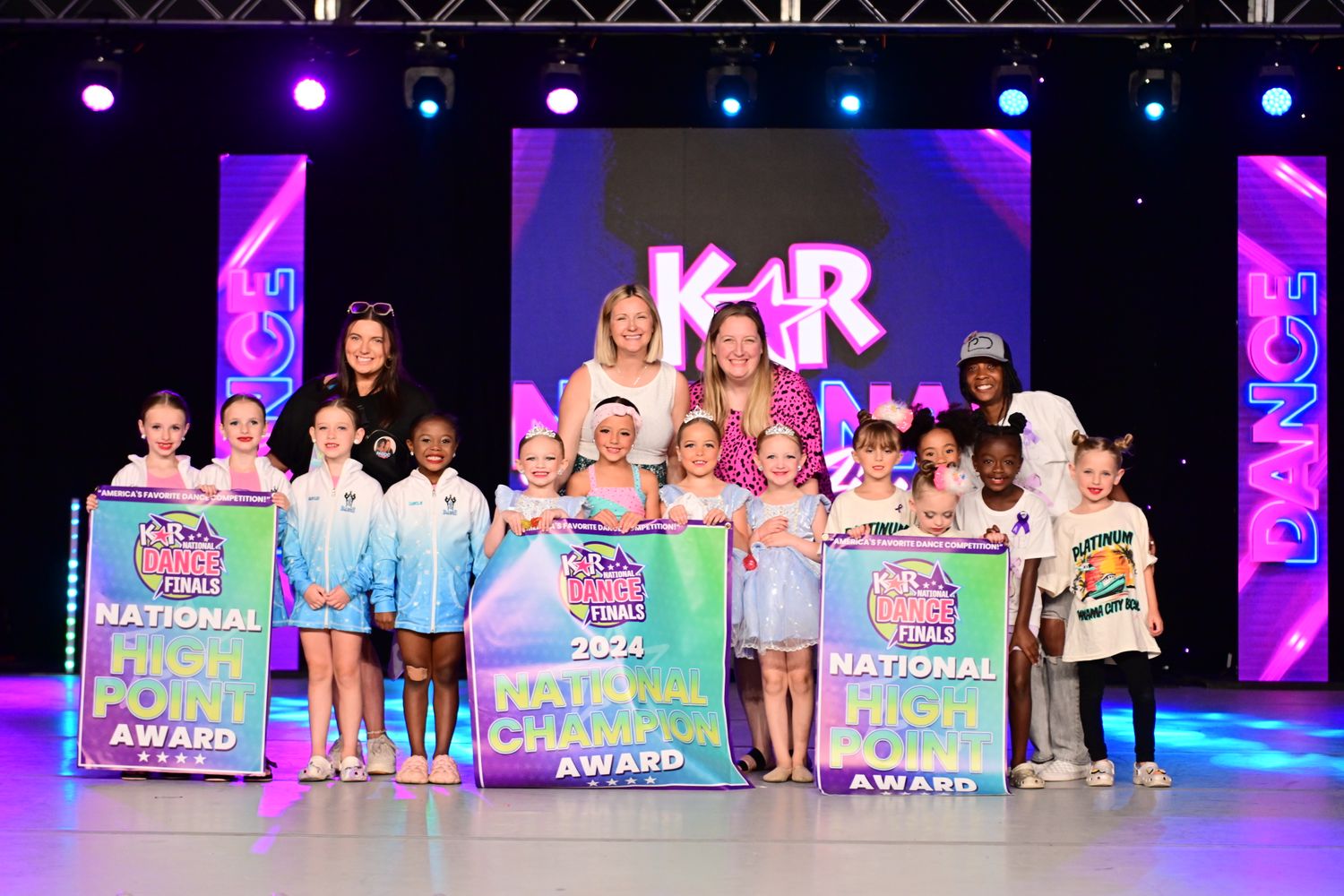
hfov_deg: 28.8
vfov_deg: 19.5
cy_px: 448
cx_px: 672
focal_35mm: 70
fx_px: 2613
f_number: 2.8
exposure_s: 1/800
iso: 2500
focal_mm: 70
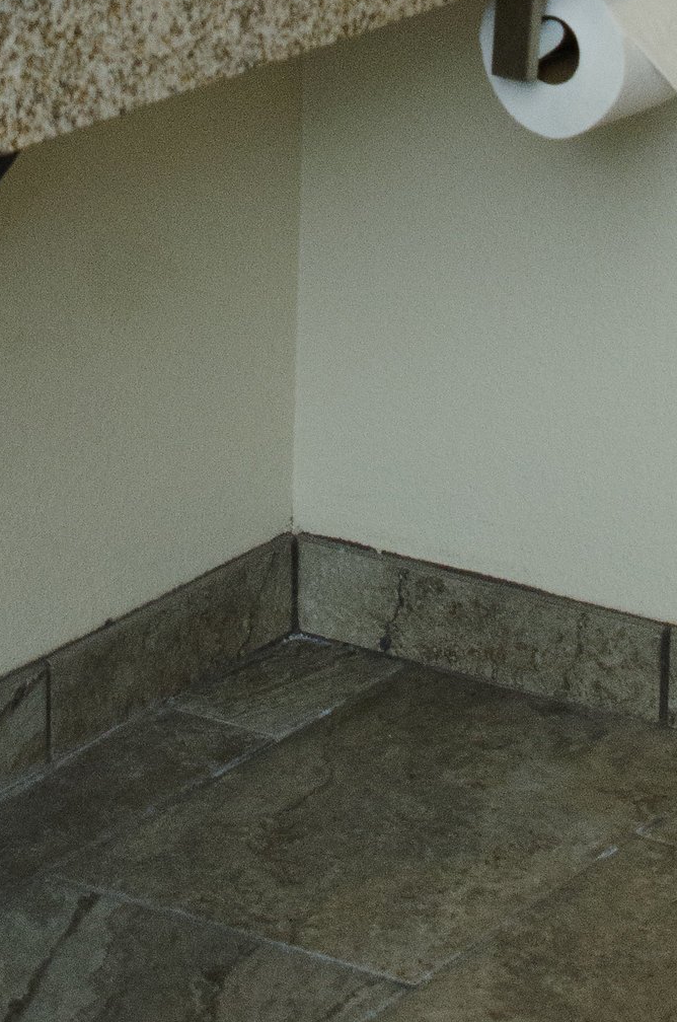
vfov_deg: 13.2
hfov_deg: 9.1
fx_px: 4248
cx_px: 345
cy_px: -348
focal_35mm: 150
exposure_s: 1/250
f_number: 6.3
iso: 1000
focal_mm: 28
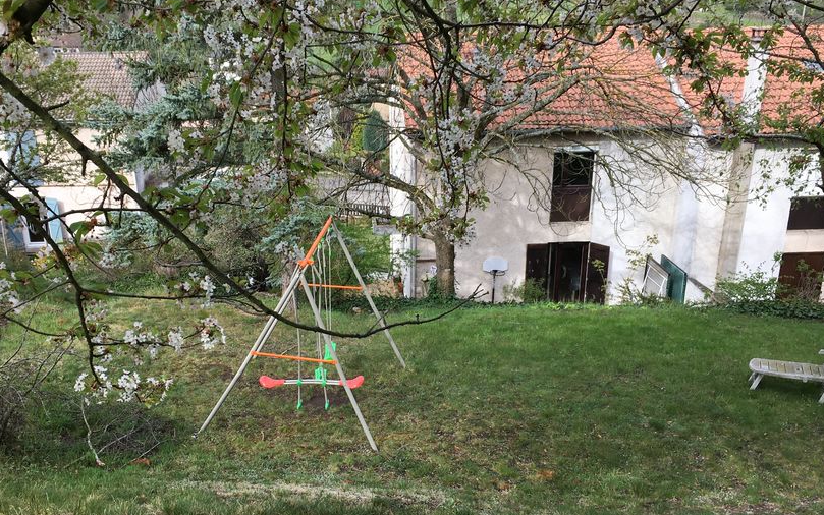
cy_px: 317
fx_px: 854
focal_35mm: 38
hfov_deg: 51.4
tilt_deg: -21.0
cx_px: 361
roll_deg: +0.4
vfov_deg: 33.5
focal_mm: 4.15
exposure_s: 1/496
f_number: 2.2
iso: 25
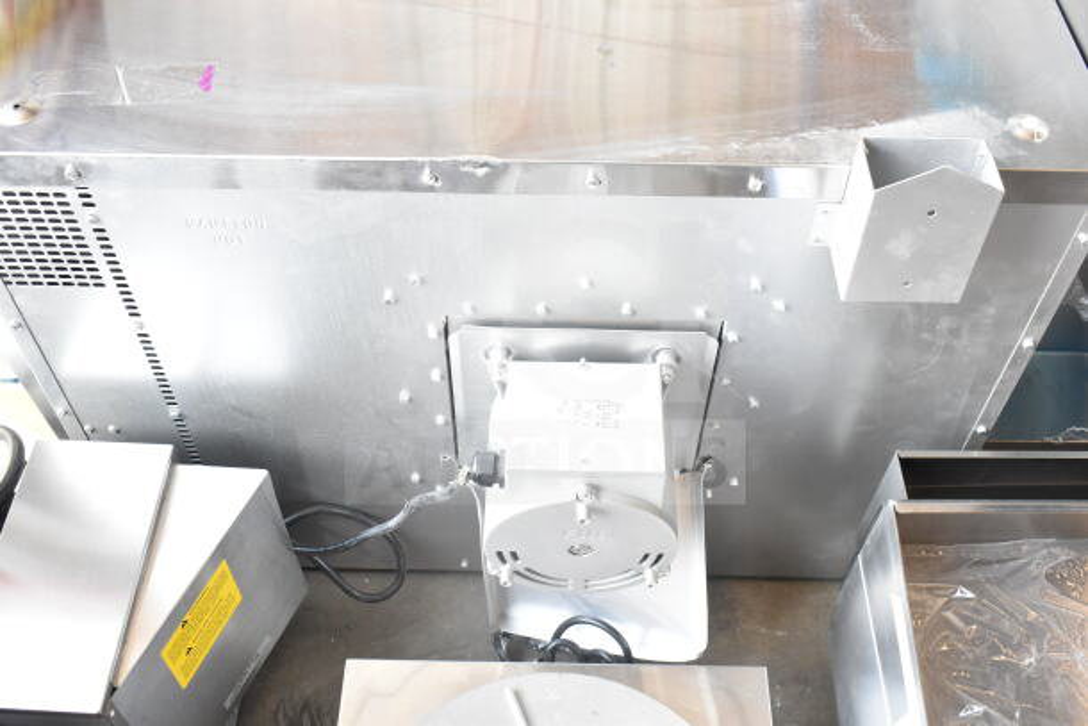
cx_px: 544
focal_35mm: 38
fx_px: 1134
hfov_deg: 51.3
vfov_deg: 35.5
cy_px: 363
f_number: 6.3
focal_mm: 25
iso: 1600
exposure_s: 1/160
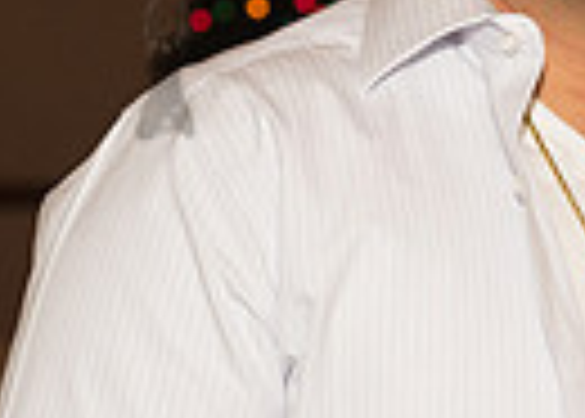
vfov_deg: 5.6
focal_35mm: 259
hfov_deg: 7.7
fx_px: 4305
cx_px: 688
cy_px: 288
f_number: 4
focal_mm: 55
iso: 1600
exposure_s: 1/320
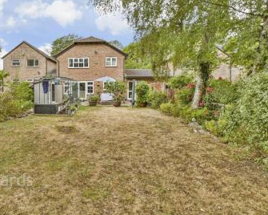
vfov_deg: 67.8
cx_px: 92
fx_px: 159
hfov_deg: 78.1
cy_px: 93
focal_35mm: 20
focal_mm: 10
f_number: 7.1
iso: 400
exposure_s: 1/200
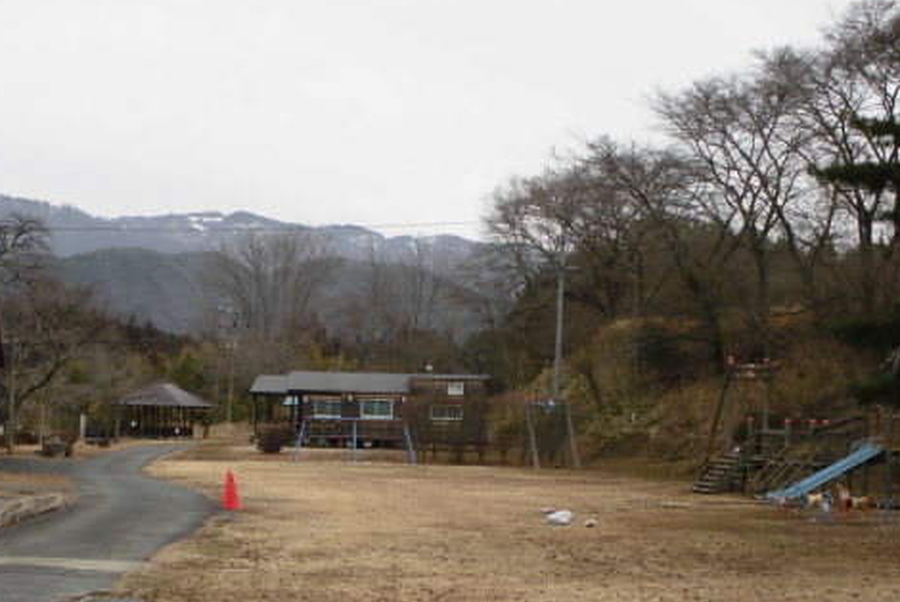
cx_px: 333
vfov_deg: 20.9
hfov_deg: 30.8
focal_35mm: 65
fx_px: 1626
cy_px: 406
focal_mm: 8.9
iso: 100
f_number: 4.8
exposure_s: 1/250
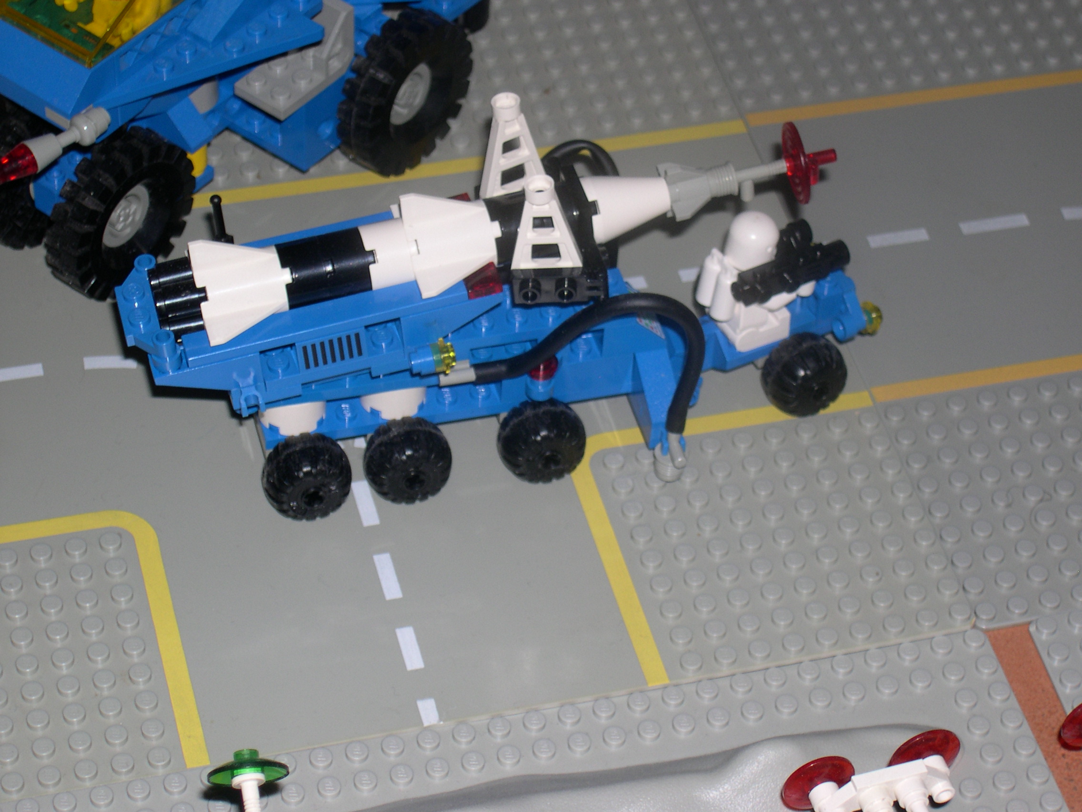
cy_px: 406
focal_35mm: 102
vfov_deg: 14.5
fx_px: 3188
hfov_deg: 19.3
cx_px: 541
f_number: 4.8
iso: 100
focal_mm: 21.6
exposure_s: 1/60
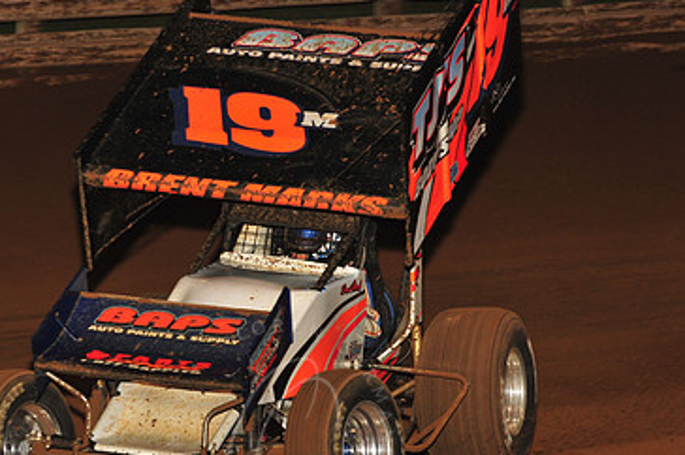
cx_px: 279
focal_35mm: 247
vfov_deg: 5.6
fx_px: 4696
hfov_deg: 8.3
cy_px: 259
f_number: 7.1
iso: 1000
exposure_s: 1/320
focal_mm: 155
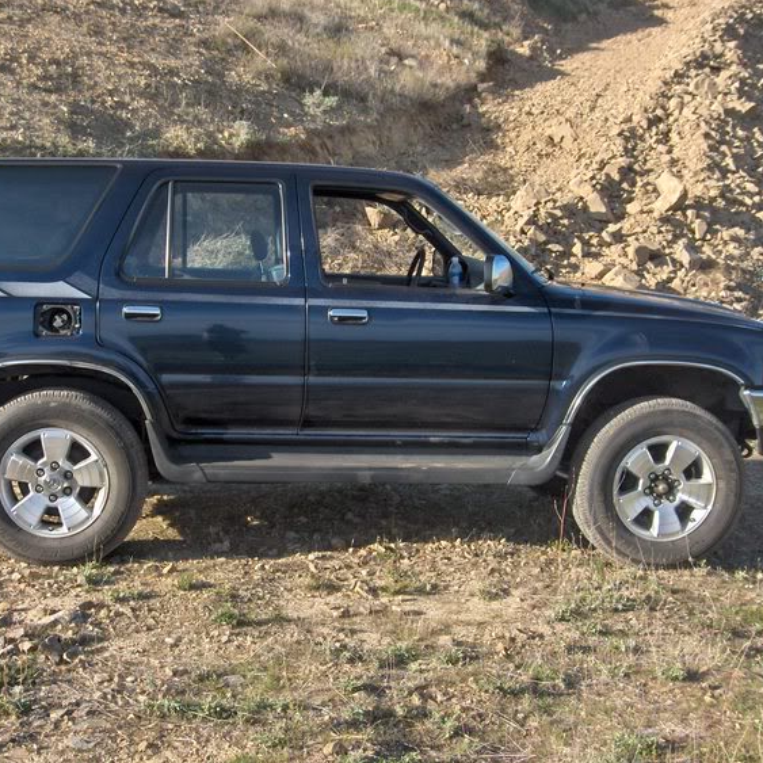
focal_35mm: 49
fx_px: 1222
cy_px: 359
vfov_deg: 34.7
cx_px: 310
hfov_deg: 34.6
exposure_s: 1/312
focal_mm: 8
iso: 100
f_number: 4.8
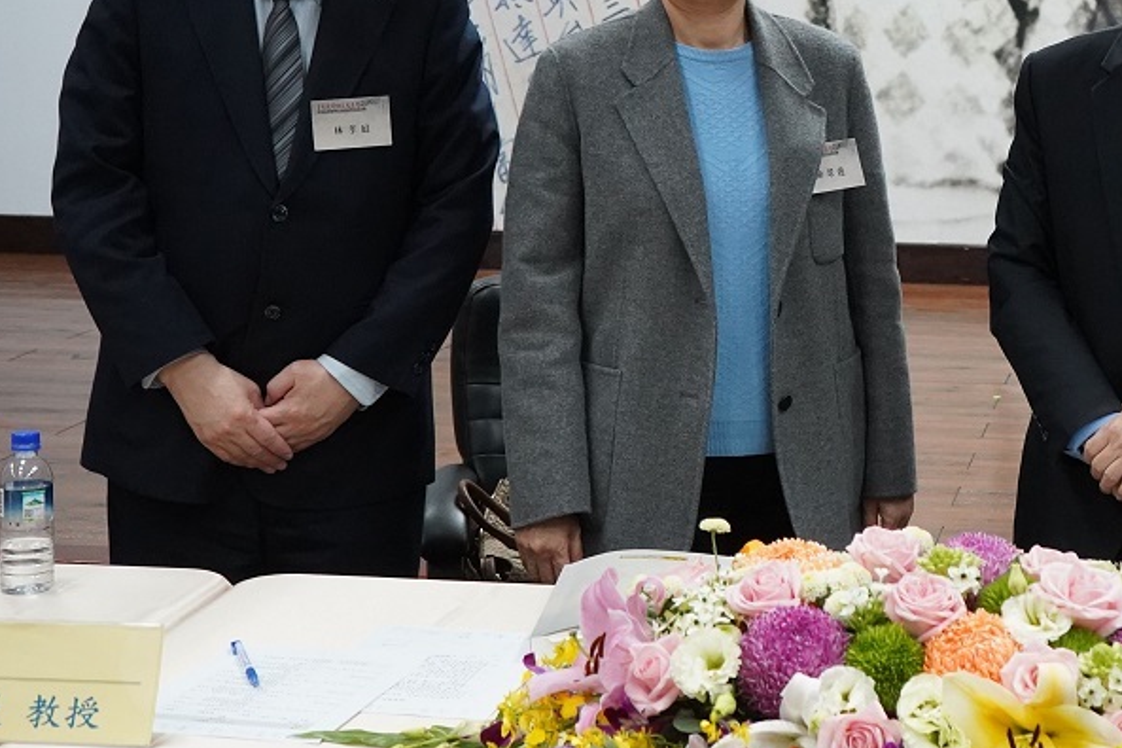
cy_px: 80
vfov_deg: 16.6
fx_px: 2524
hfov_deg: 24.6
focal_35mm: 81
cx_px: 912
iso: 6400
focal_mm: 40
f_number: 5.6
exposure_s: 1/320
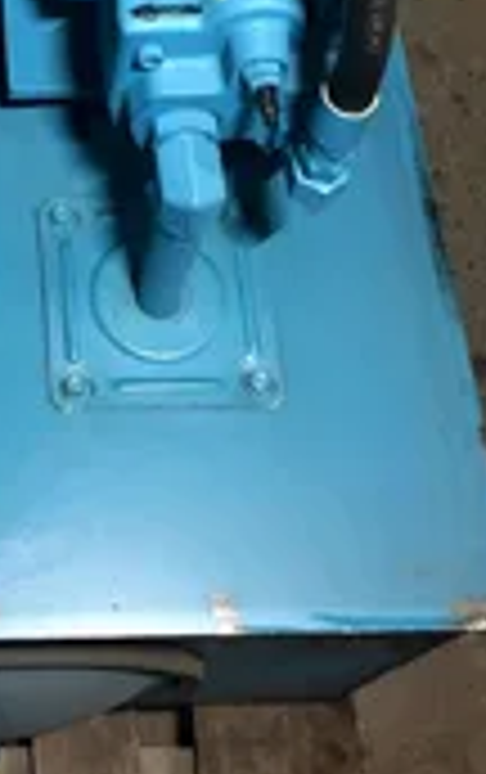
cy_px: 0
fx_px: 1457
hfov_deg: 18.1
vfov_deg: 28.0
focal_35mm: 69
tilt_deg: -57.8
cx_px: -81
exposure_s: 1/8
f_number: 1.8
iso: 100
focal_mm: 4
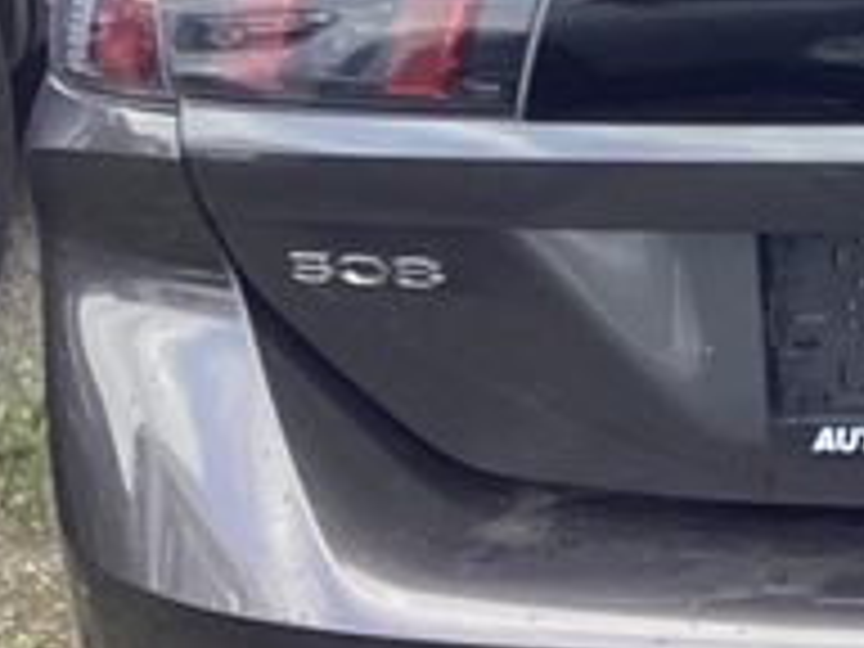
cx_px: 1544
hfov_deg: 13.7
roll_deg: +4.6
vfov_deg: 11.4
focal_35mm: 129
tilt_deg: -18.6
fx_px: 3220
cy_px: -32
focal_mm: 3.3
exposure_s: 1/175
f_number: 2.4
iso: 25
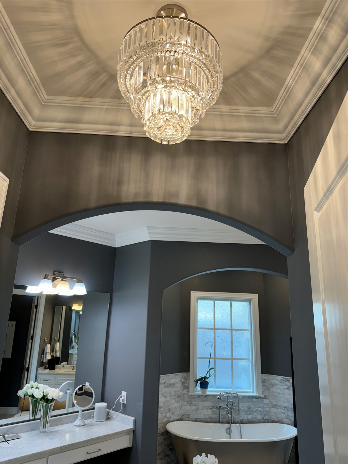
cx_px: 174
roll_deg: -1.7
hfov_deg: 56.8
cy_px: 232
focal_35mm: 24
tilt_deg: +16.3
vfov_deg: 71.6
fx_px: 322
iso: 100
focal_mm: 6.76
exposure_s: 1/120
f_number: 1.78
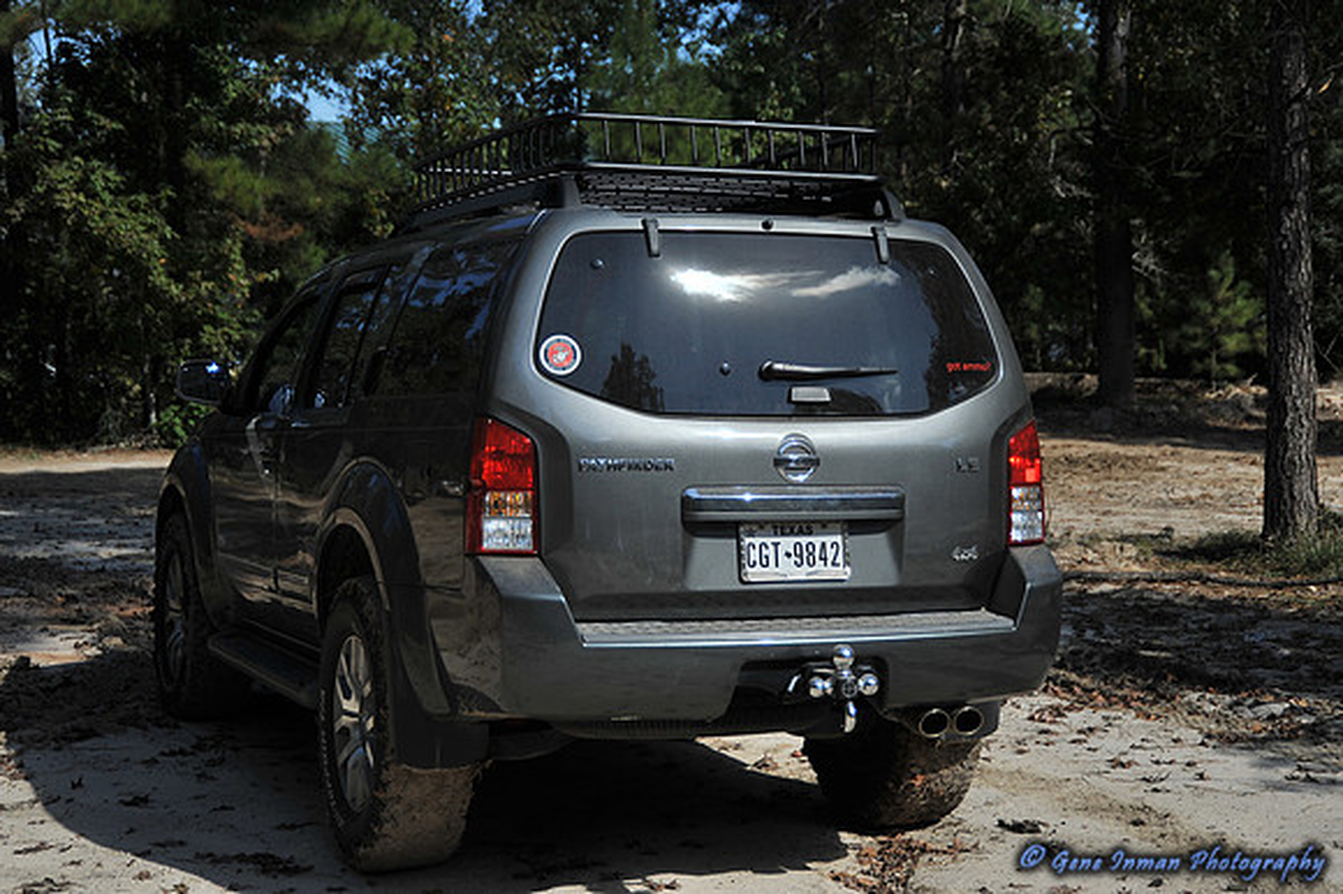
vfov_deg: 21.9
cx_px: 672
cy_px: 447
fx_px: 2312
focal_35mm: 62
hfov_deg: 32.4
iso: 200
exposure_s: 1/2000
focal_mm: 62
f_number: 5.6
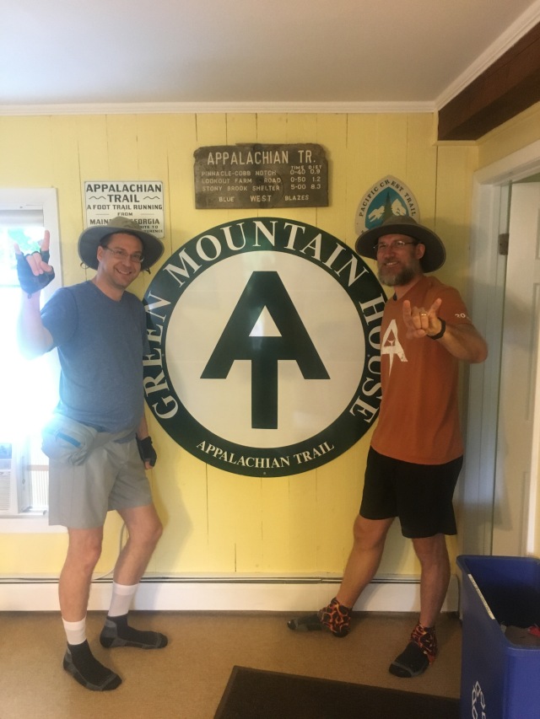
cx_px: 270
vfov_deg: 61.7
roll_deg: +1.0
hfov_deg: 48.2
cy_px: 360
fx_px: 603
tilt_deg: -8.1
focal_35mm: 29
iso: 200
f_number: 2.2
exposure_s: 1/15
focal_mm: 4.15
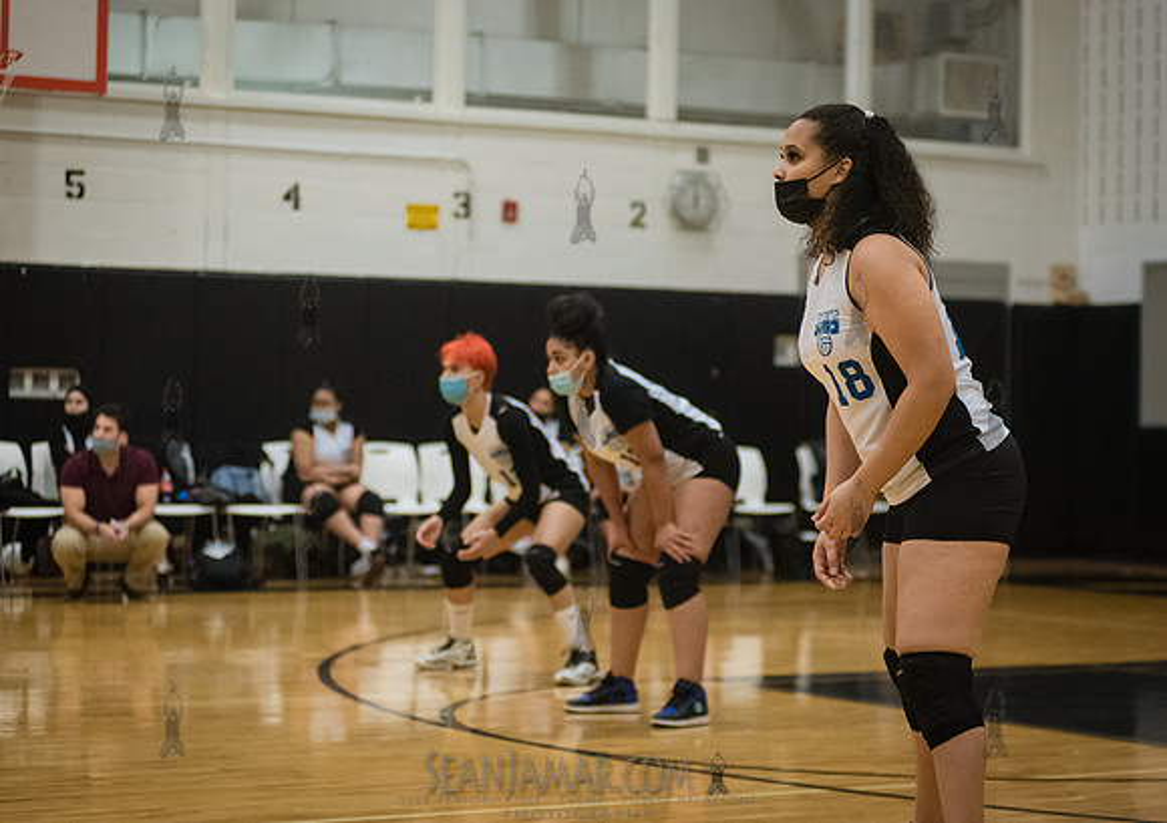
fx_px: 2984
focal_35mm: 90
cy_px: 375
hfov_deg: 22.1
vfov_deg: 15.7
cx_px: 671
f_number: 3.2
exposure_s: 1/400
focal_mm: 80
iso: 5000
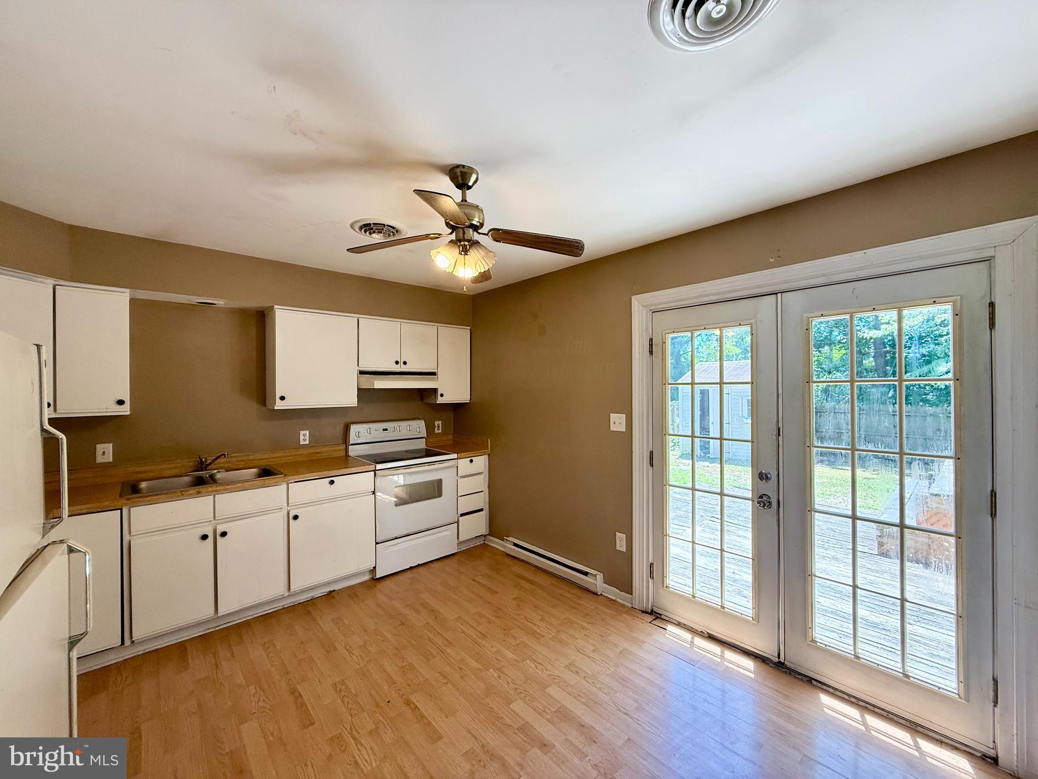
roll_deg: +0.2
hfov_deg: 102.1
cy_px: 390
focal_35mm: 14
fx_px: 420
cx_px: 519
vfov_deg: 85.7
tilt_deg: -0.4
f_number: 2.2
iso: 200
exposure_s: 1/120
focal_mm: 2.22
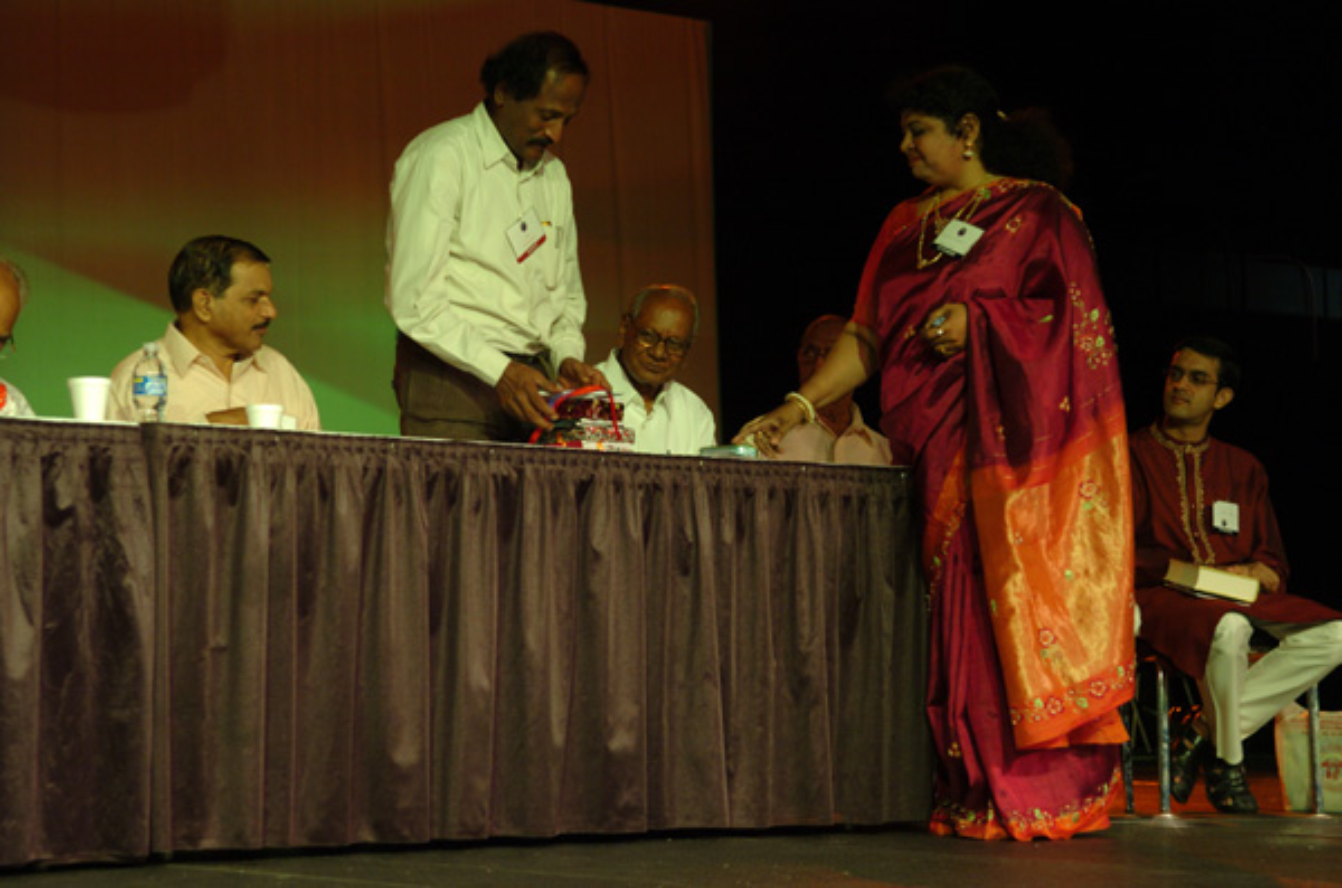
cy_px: 444
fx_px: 2901
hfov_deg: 26.0
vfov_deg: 17.4
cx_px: 671
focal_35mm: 78
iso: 400
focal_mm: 52
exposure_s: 1/50
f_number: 3.2
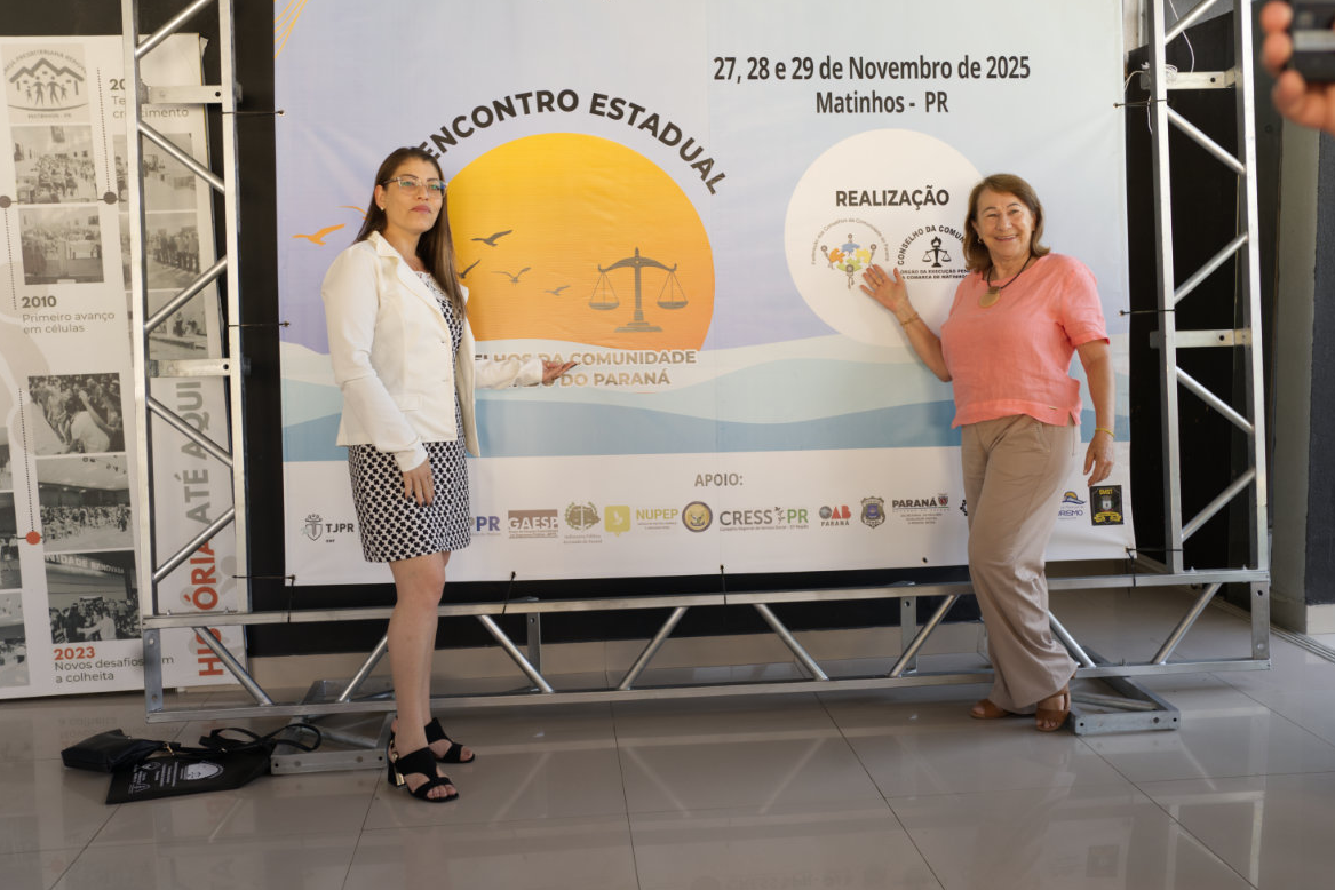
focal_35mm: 36
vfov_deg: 36.9
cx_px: 683
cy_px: 434
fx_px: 1335
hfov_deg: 53.1
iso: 320
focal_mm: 35
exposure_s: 1/100
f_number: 4
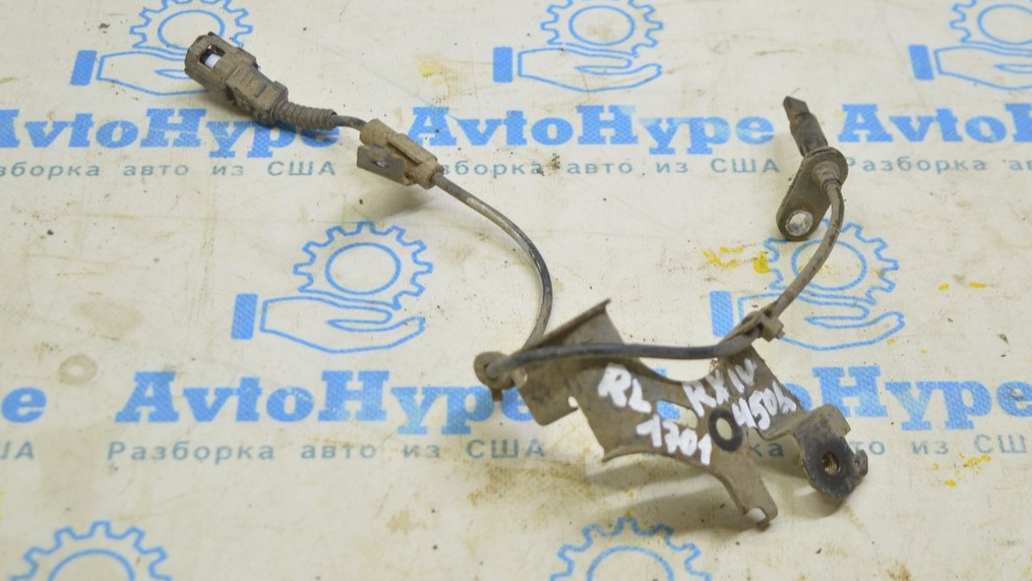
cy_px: 276
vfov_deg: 15.9
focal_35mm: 76
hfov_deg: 27.9
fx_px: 2080
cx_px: 517
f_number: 5.6
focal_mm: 48
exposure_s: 1/20
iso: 400
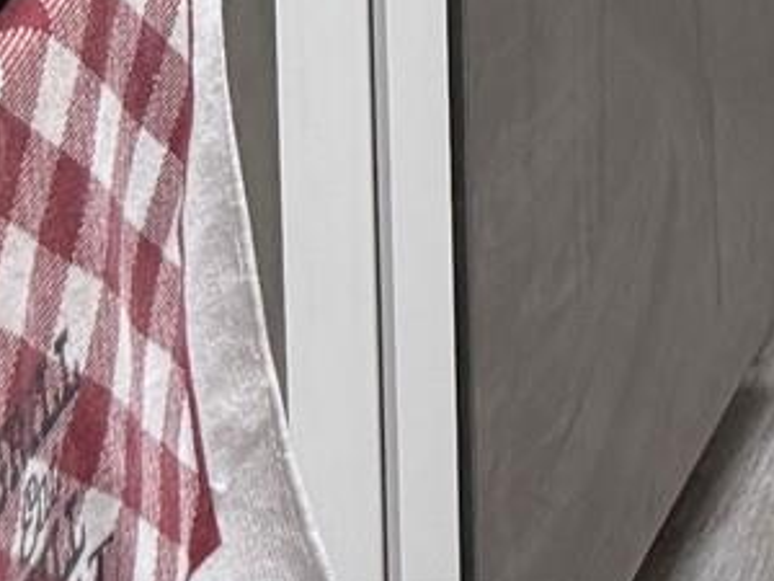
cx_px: 1192
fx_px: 3667
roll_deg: +0.2
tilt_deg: -5.2
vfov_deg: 7.5
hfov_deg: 11.5
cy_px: -1389
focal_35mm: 164
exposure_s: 1/88
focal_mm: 6.76
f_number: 1.78
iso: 200
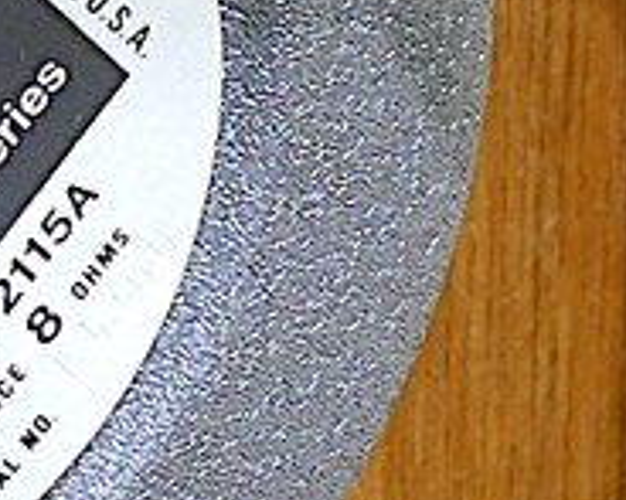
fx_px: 11703
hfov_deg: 3.0
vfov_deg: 2.4
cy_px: -129
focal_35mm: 632
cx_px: -565
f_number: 5.2
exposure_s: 1.3
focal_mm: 22.3
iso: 200
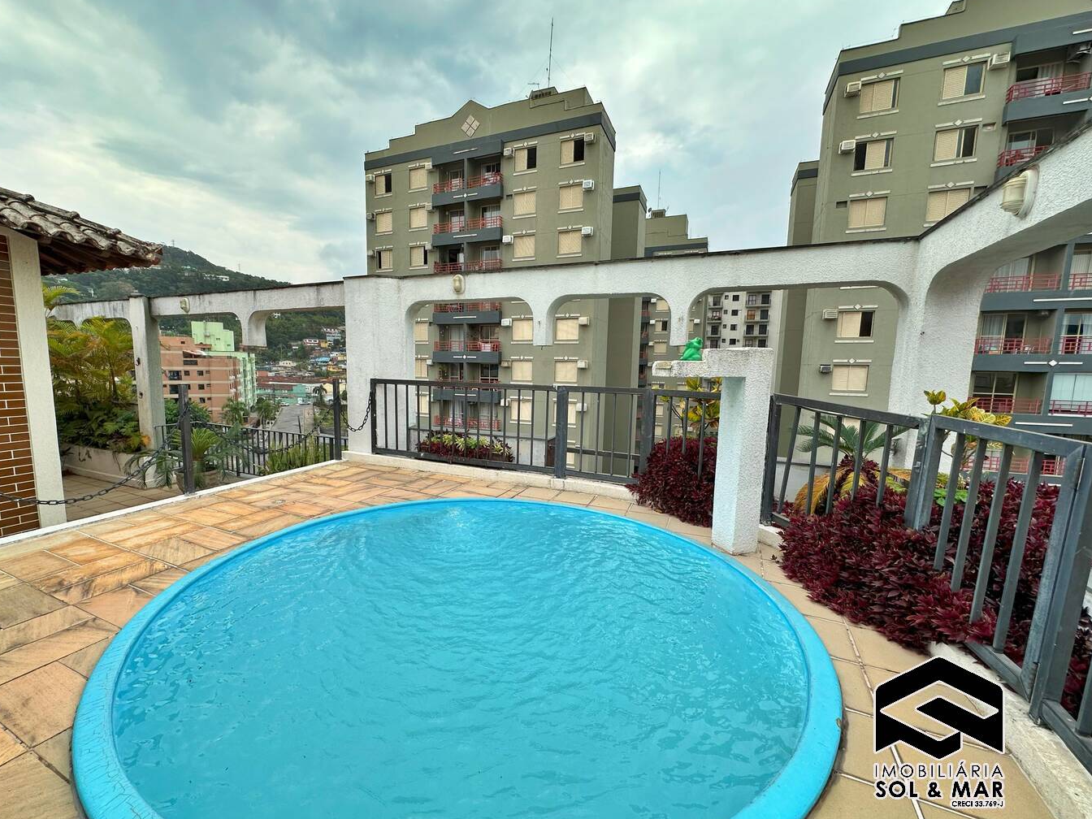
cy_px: 419
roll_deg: -1.0
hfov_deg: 98.0
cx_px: 509
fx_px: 473
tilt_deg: -7.2
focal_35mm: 15
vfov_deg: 81.7
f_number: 2.2
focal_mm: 2.22
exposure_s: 1/818
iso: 40
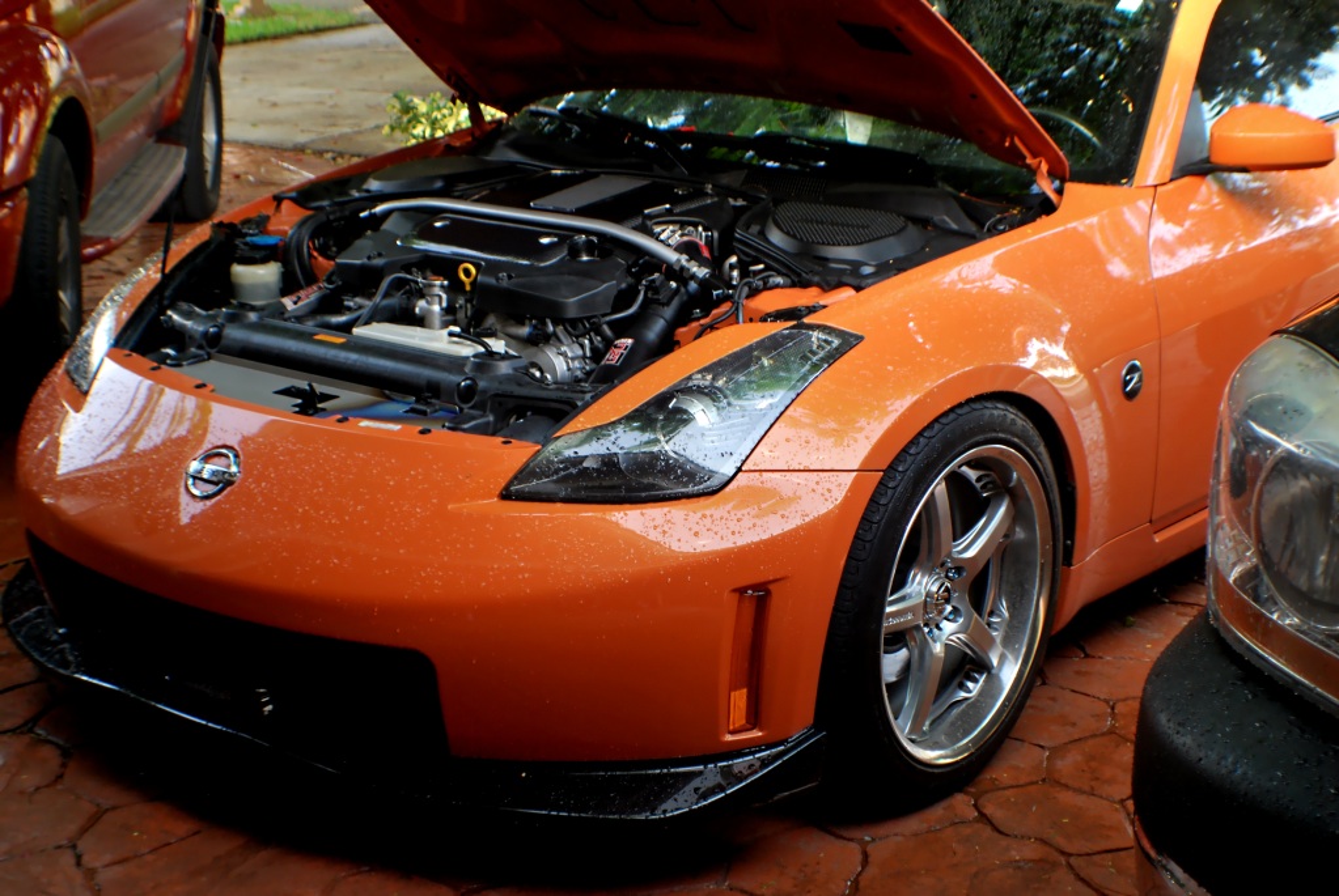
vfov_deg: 16.6
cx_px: 670
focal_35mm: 82
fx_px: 3072
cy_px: 448
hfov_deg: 24.6
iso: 280
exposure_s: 1/30
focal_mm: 55
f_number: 5.6
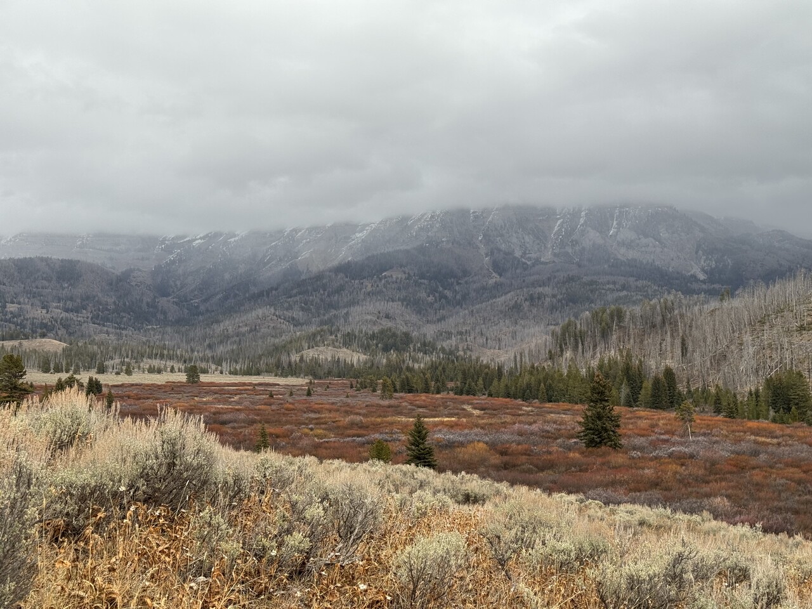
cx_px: 406
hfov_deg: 39.7
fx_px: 1126
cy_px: 304
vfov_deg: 30.3
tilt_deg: +4.0
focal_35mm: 48
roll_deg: +0.7
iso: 50
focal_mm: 6.76
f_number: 1.78
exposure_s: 1/142
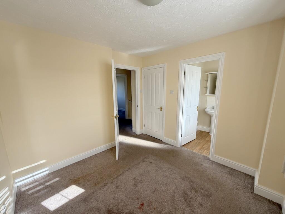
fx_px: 115
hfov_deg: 102.1
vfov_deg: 85.7
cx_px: 142
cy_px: 107
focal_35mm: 14
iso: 50
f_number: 2.2
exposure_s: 1/121
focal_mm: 2.22
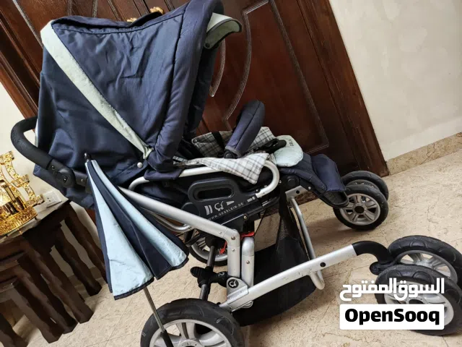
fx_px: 307
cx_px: 231
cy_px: 174
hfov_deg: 73.9
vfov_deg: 58.9
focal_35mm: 23
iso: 4350
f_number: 1.7
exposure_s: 1/33.3
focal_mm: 5.25
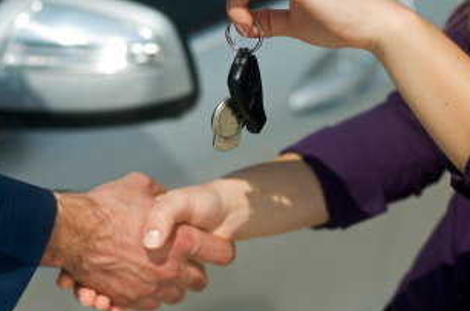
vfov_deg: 13.1
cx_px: 171
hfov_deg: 19.6
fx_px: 1354
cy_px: 142
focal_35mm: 104
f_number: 2.5
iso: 100
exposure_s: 1/4000
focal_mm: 50
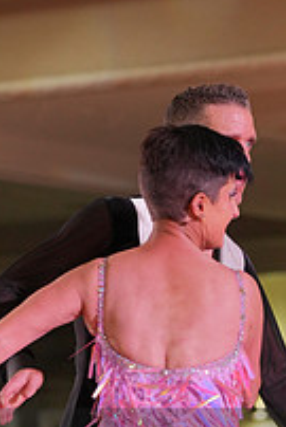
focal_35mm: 330
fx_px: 3925
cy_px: 480
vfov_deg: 6.2
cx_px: 175
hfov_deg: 4.2
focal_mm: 115
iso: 1600
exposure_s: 1/400
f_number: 4
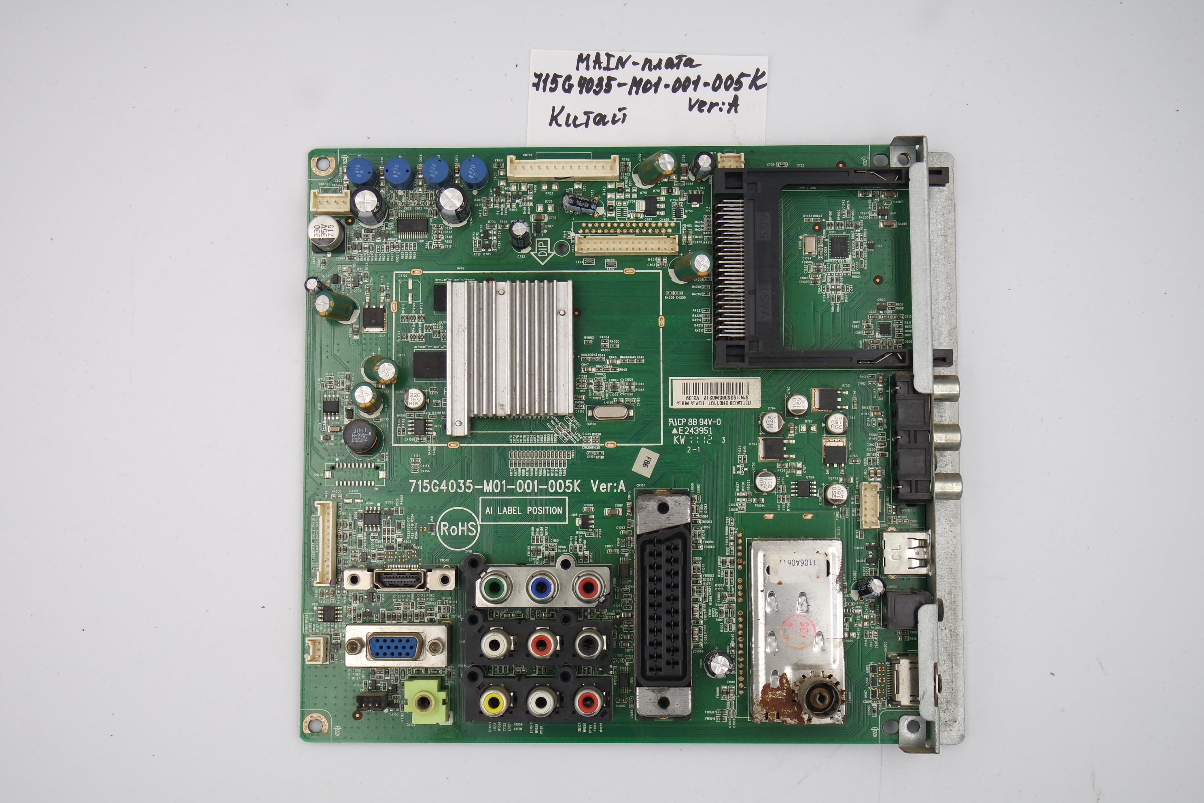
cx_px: 602
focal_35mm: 48
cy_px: 402
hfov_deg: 41.1
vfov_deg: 28.1
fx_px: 1605
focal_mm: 18
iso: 160
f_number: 5
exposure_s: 1/125
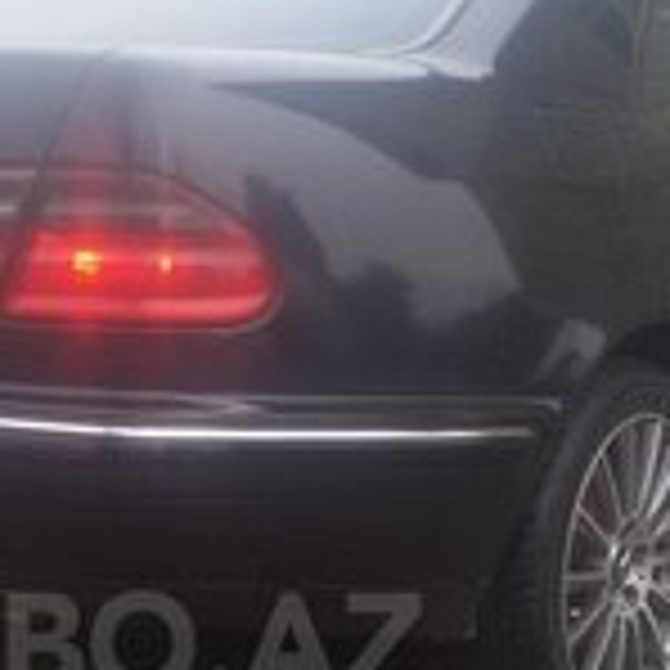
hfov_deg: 18.8
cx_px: 76
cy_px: 643
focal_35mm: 91
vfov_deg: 18.7
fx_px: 1993
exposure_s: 1/120
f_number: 2.4
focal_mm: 2.93
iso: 40
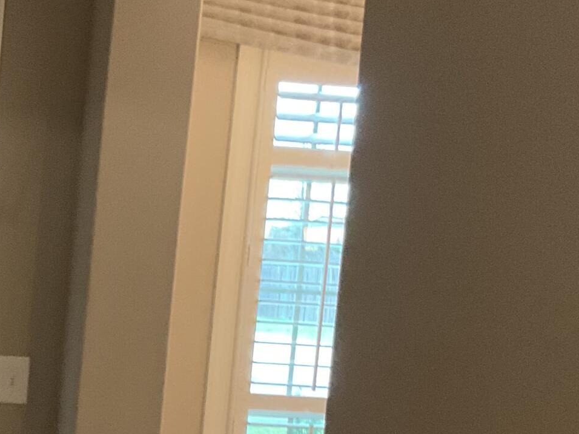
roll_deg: -4.6
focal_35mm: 91
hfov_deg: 20.4
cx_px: -88
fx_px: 1522
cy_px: 384
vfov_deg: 16.0
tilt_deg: -8.3
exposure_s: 1/60
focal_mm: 3
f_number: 1.8
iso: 200
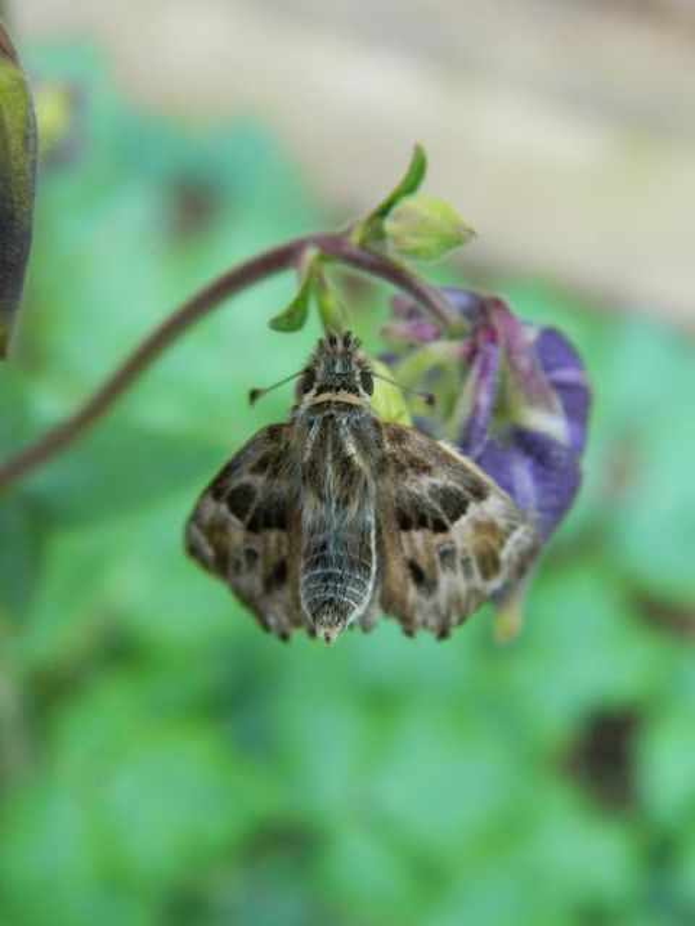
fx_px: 1526
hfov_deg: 25.7
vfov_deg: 33.8
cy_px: 463
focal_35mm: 57
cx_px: 348
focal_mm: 10.2
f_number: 3.8
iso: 400
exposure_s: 1/100
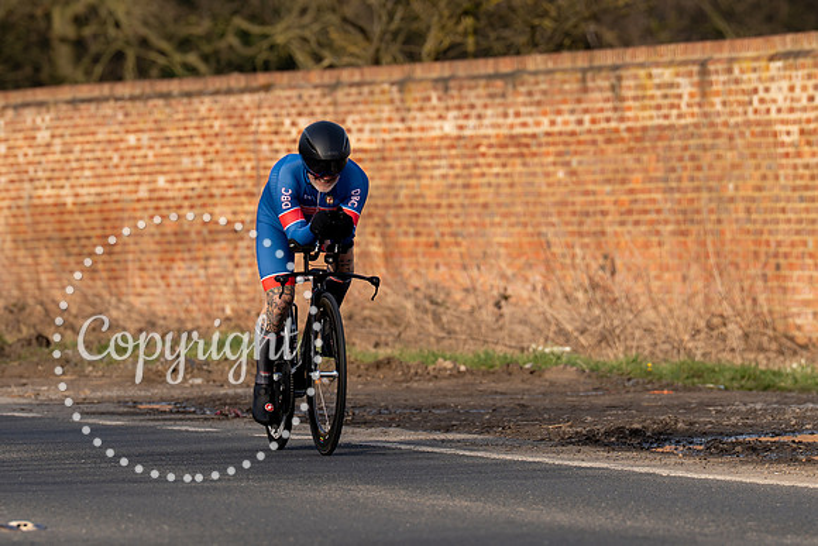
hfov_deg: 5.3
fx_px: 8791
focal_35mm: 387
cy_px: 267
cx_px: 305
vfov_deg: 3.6
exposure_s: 1/800
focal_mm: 200
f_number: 4
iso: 125
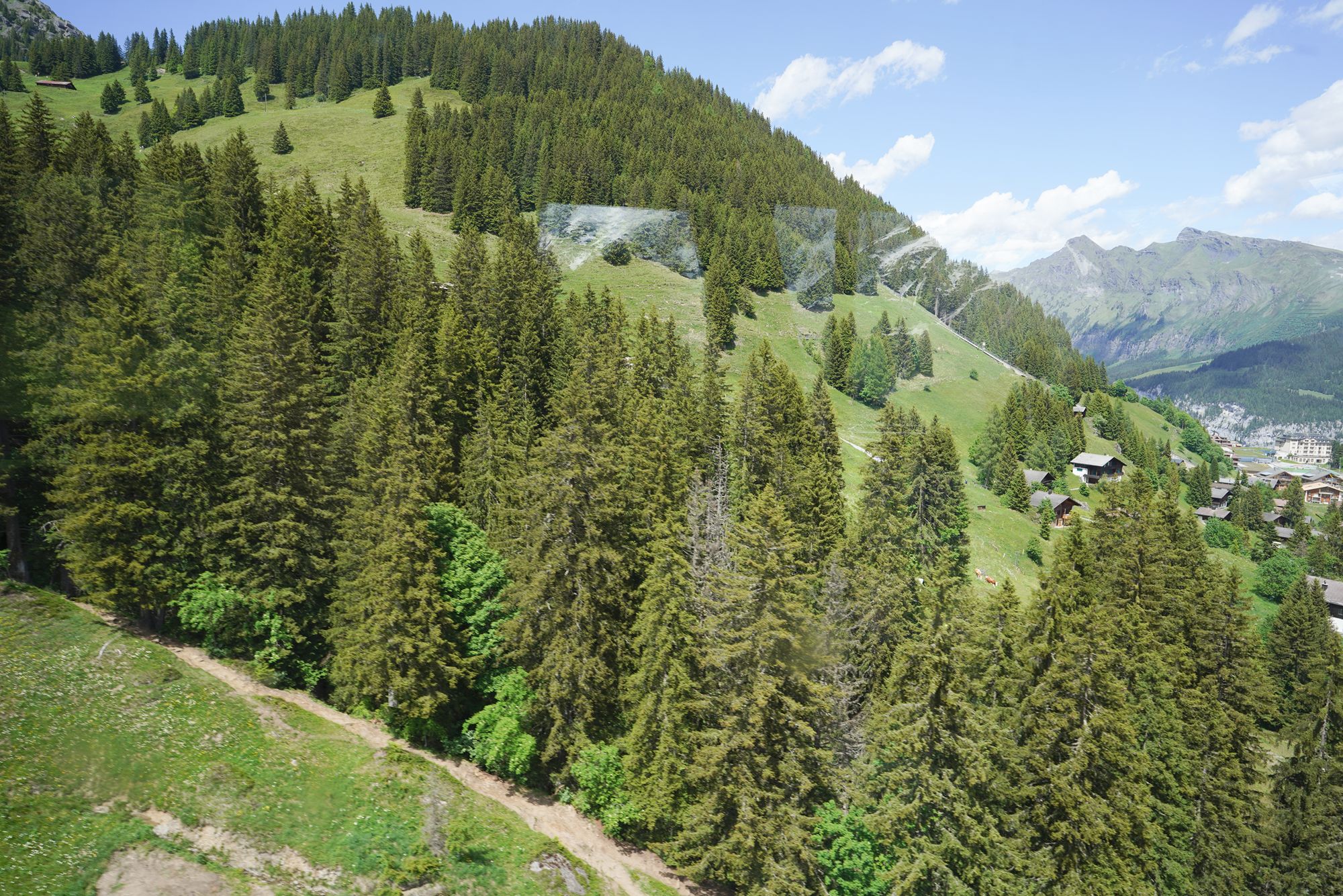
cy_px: 448
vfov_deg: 53.1
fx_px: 895
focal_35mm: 24
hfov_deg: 73.7
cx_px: 672
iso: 100
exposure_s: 1/100
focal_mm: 24
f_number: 8
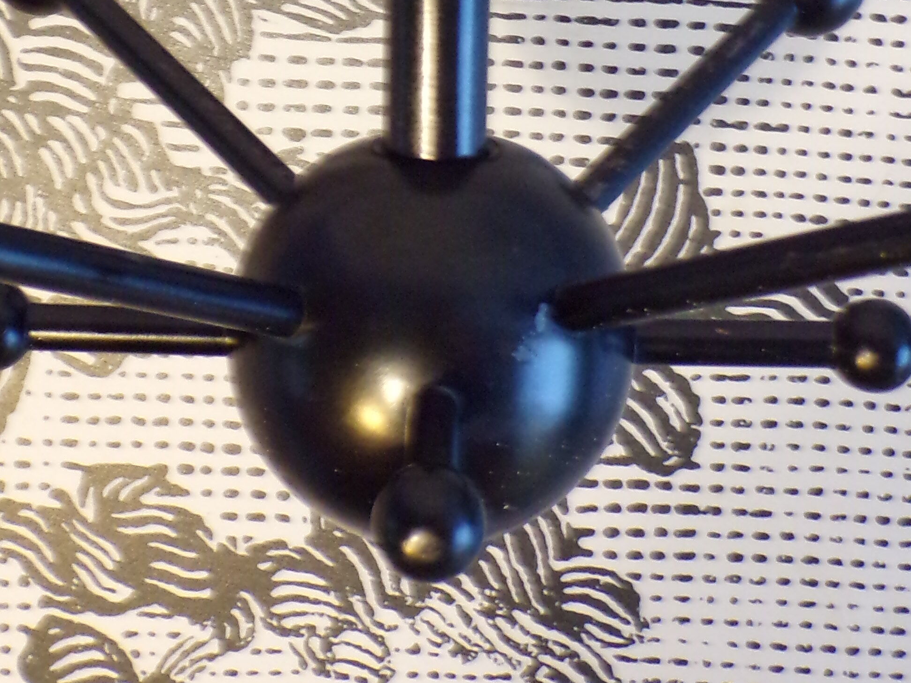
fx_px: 2000
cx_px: 428
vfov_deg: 18.5
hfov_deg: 25.7
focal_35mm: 76
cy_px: -118
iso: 352
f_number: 3.2
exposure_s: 1/17
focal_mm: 5.8
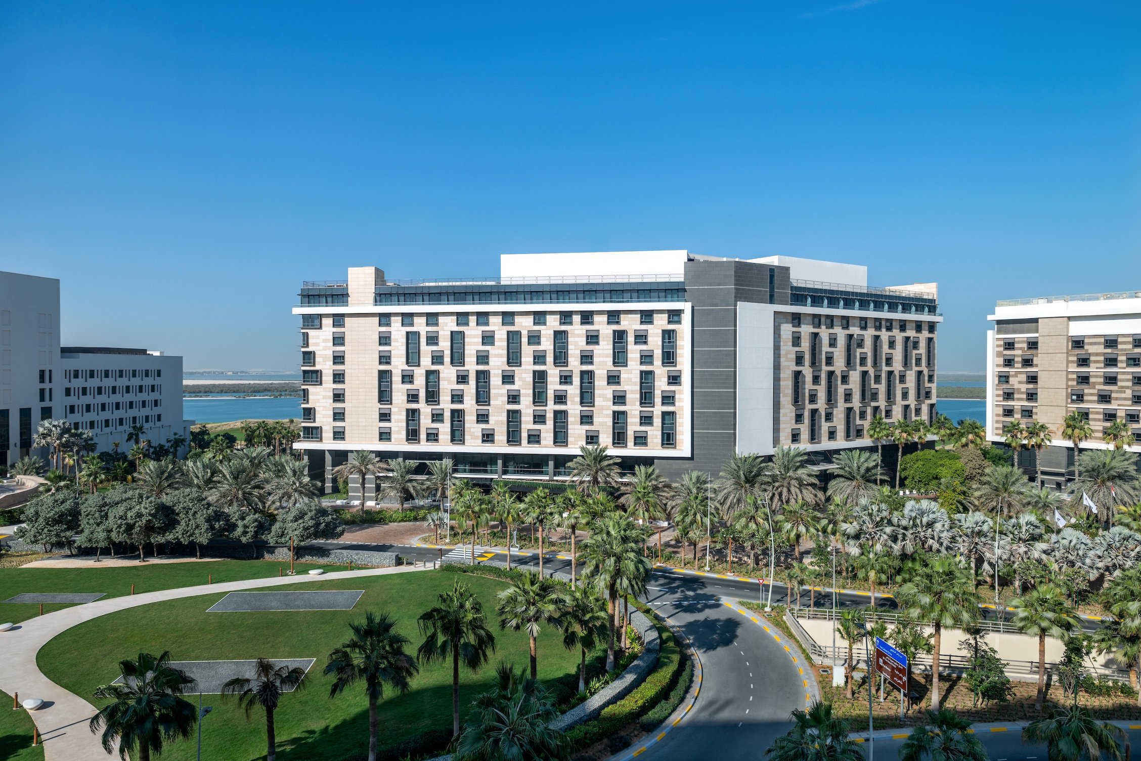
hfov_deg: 73.7
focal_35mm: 24
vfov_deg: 53.1
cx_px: 570
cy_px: 380
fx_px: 761
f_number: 5.6
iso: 64
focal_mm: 24
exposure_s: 1/200
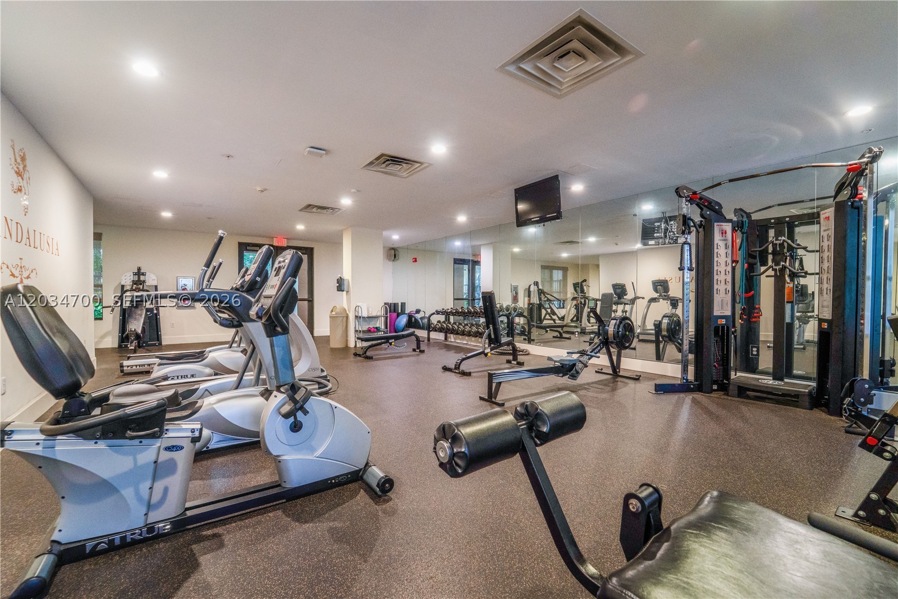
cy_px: 300
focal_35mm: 14
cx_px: 449
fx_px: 349
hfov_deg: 104.2
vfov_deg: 81.2
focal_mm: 14
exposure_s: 1/13
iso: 2000
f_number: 7.1
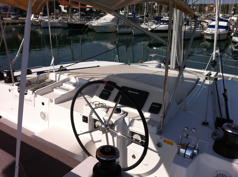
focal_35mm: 35
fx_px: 240
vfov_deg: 40.6
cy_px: 88
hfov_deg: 52.7
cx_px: 119
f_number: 2.8
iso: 80
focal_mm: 3.85
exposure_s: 1/4309
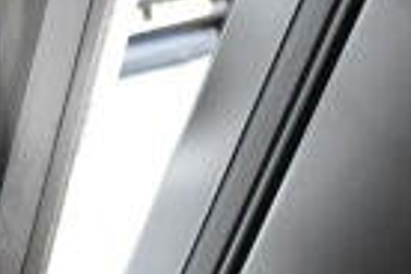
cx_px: -417
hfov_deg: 11.6
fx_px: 1815
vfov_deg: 8.6
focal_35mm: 159
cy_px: 287
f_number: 4
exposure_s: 1/40
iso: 4000
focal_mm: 24
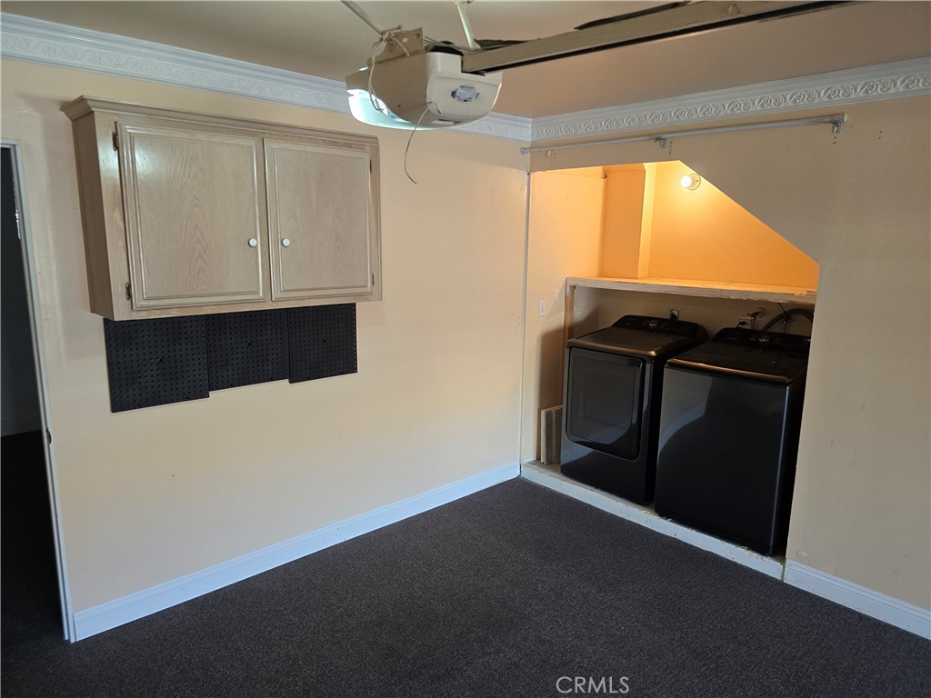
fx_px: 619
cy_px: 349
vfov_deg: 58.9
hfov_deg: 73.9
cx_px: 466
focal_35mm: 23
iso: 250
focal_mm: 6.3
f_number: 1.7
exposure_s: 1/120
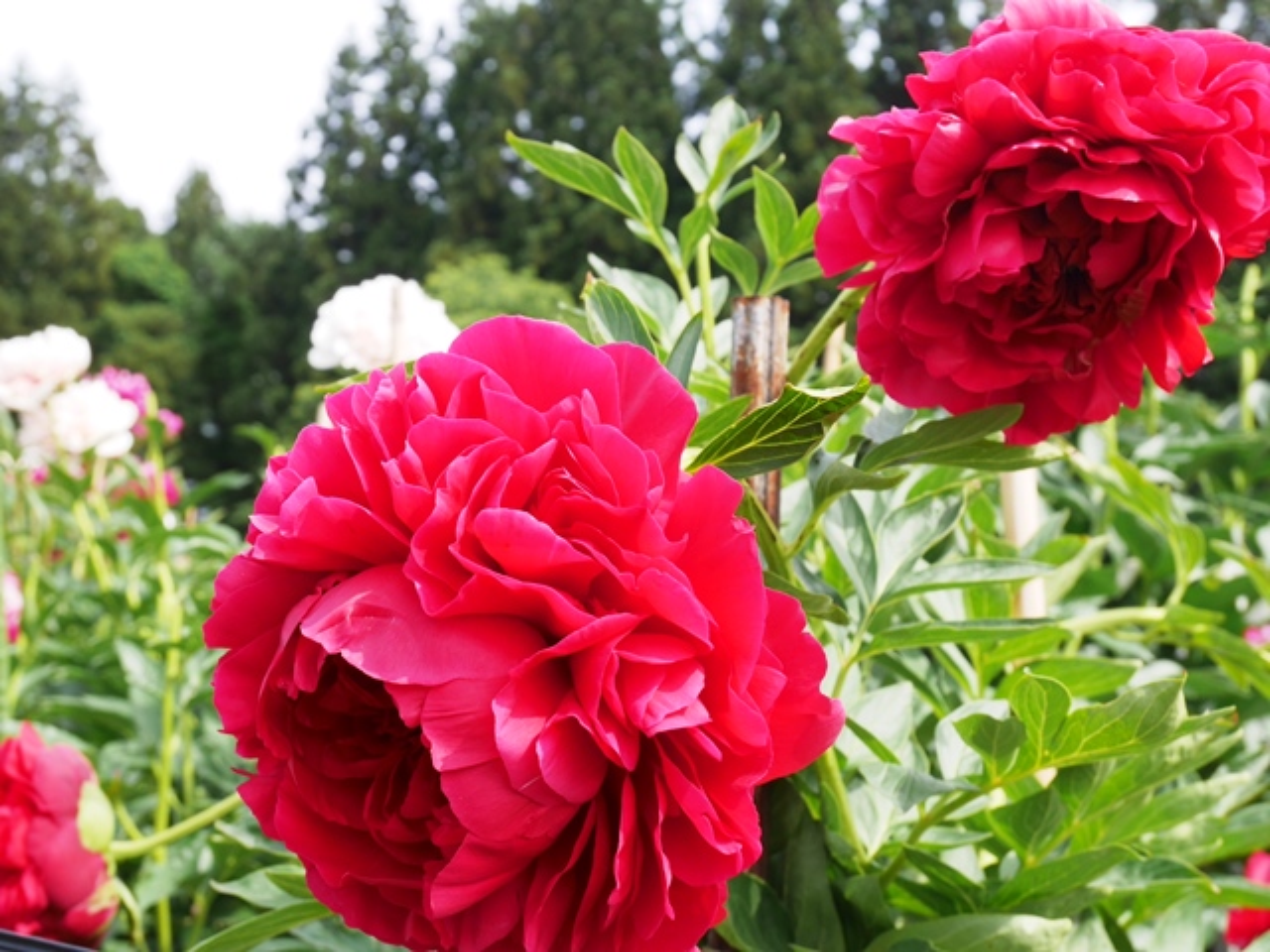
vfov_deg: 32.9
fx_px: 1614
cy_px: 476
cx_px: 635
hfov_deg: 42.9
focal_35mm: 44
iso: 200
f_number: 7.1
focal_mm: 22
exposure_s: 1/200
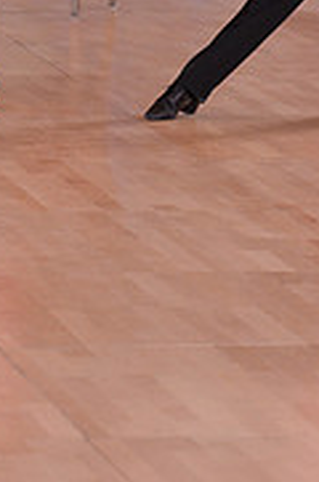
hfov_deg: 3.5
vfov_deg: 5.2
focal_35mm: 392
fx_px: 5230
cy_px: -256
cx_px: 177
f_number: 5.6
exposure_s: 1/250
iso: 2000
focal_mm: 122
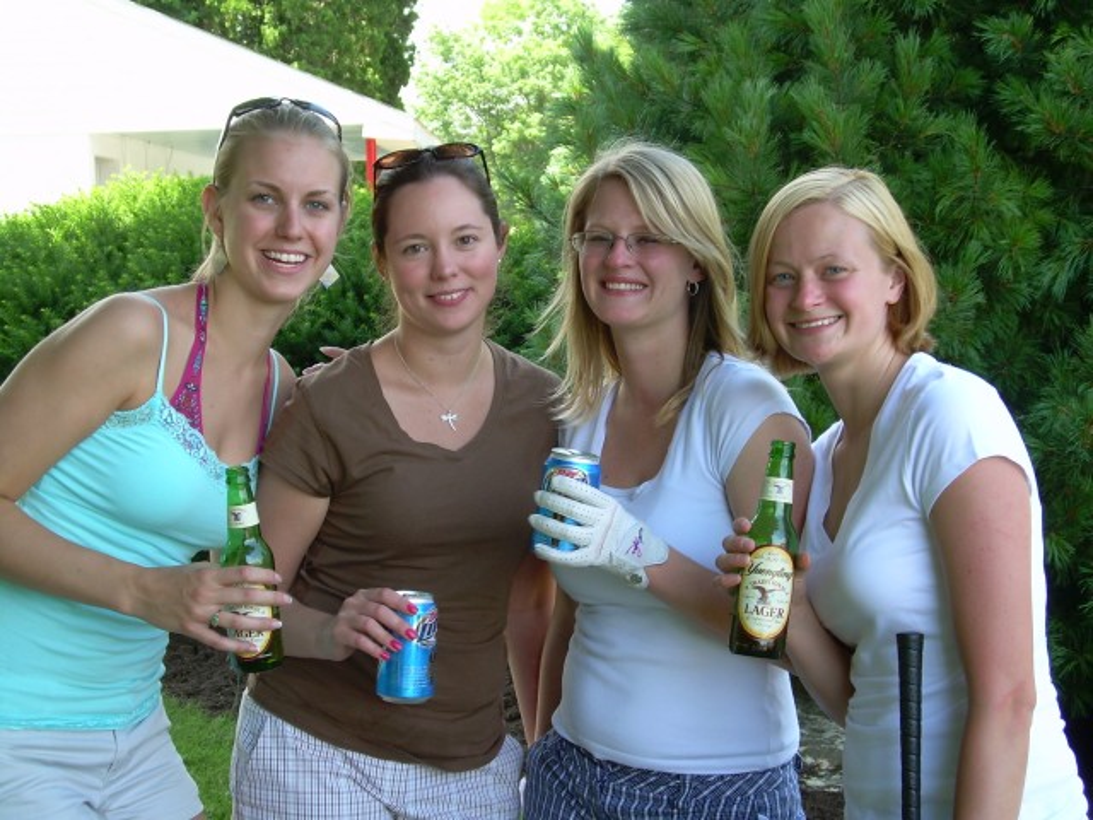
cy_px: 410
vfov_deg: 22.6
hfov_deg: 29.8
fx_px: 2052
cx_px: 546
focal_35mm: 65
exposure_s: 1/71.3
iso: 50
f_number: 3.6
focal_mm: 11
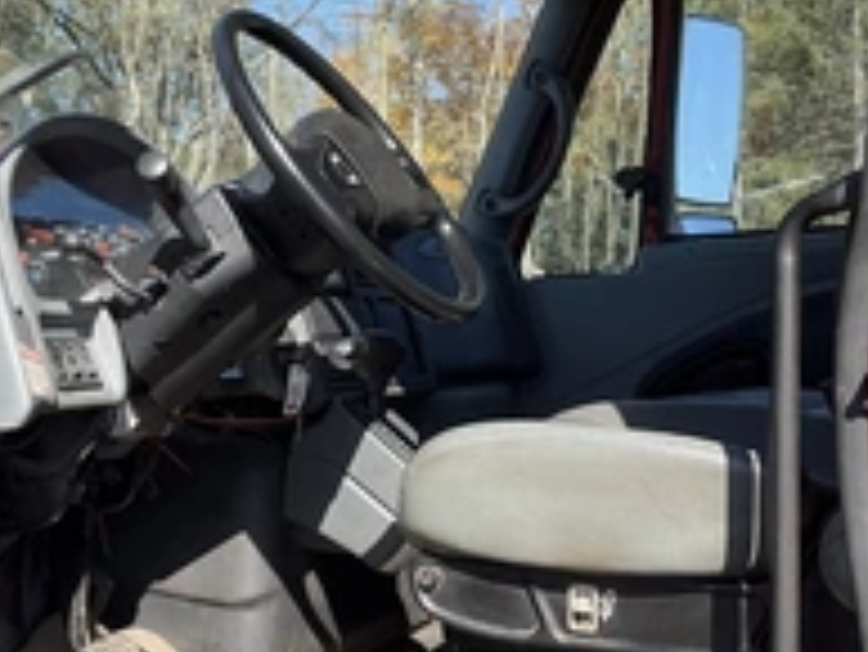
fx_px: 1505
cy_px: 351
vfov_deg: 24.4
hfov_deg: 32.1
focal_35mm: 60
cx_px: 378
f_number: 1.8
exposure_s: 1/524
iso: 25
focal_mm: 3
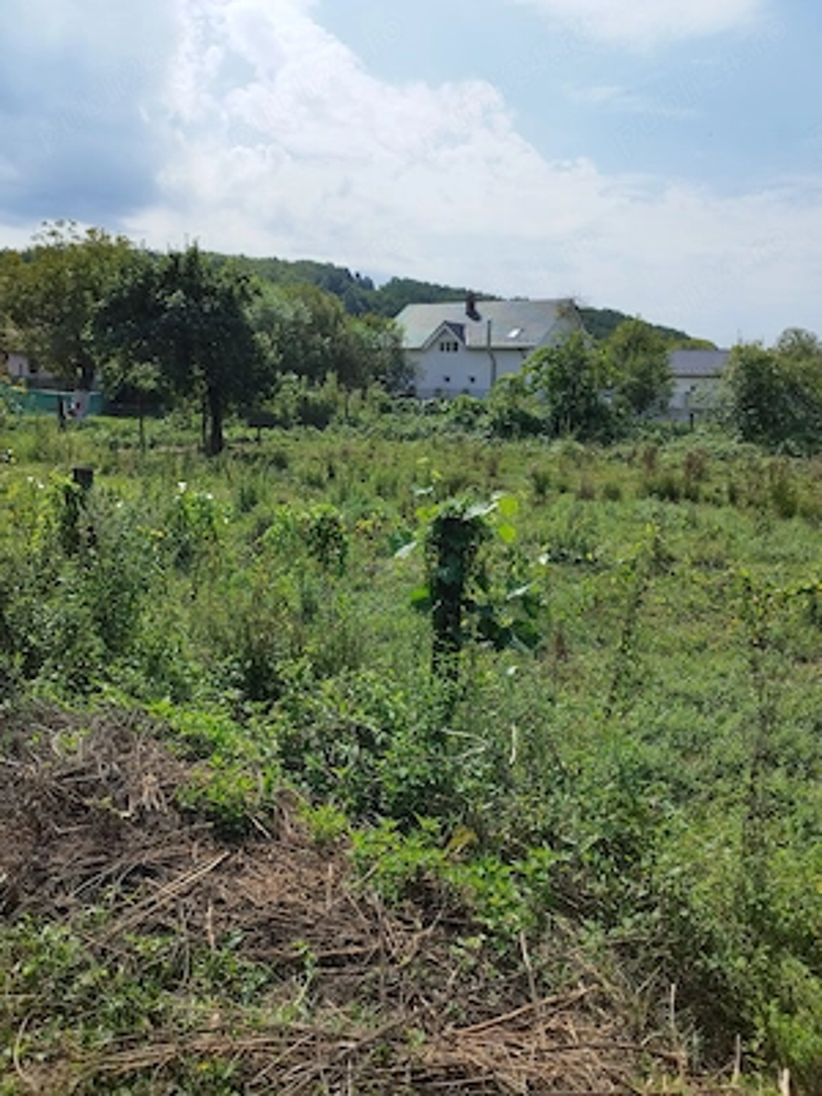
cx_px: 411
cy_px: 548
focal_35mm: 24
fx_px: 760
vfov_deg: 71.6
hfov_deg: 56.8
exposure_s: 1/1938
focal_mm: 5.89
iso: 50
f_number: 1.89
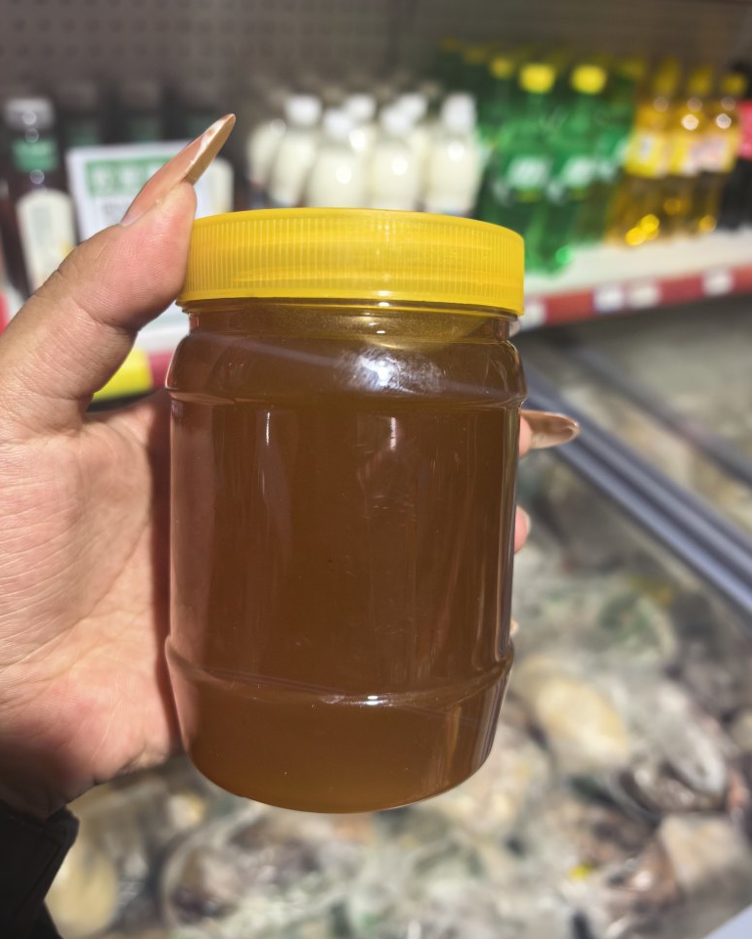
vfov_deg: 66.0
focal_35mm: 26
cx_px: 381
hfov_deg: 54.9
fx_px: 723
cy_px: 445
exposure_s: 1/236
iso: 3200
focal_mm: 6.98
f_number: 2
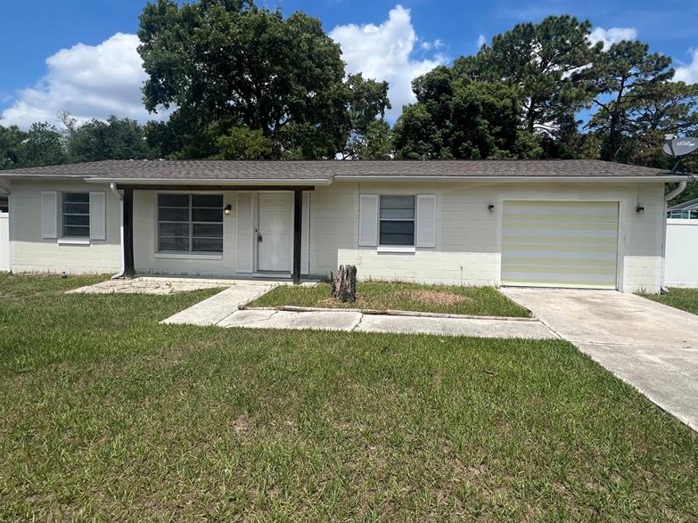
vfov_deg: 74.5
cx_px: 367
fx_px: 343
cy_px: 233
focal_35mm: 17
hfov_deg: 91.0
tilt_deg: -2.3
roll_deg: -1.1
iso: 32
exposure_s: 1/2222
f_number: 1.8
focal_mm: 1.57
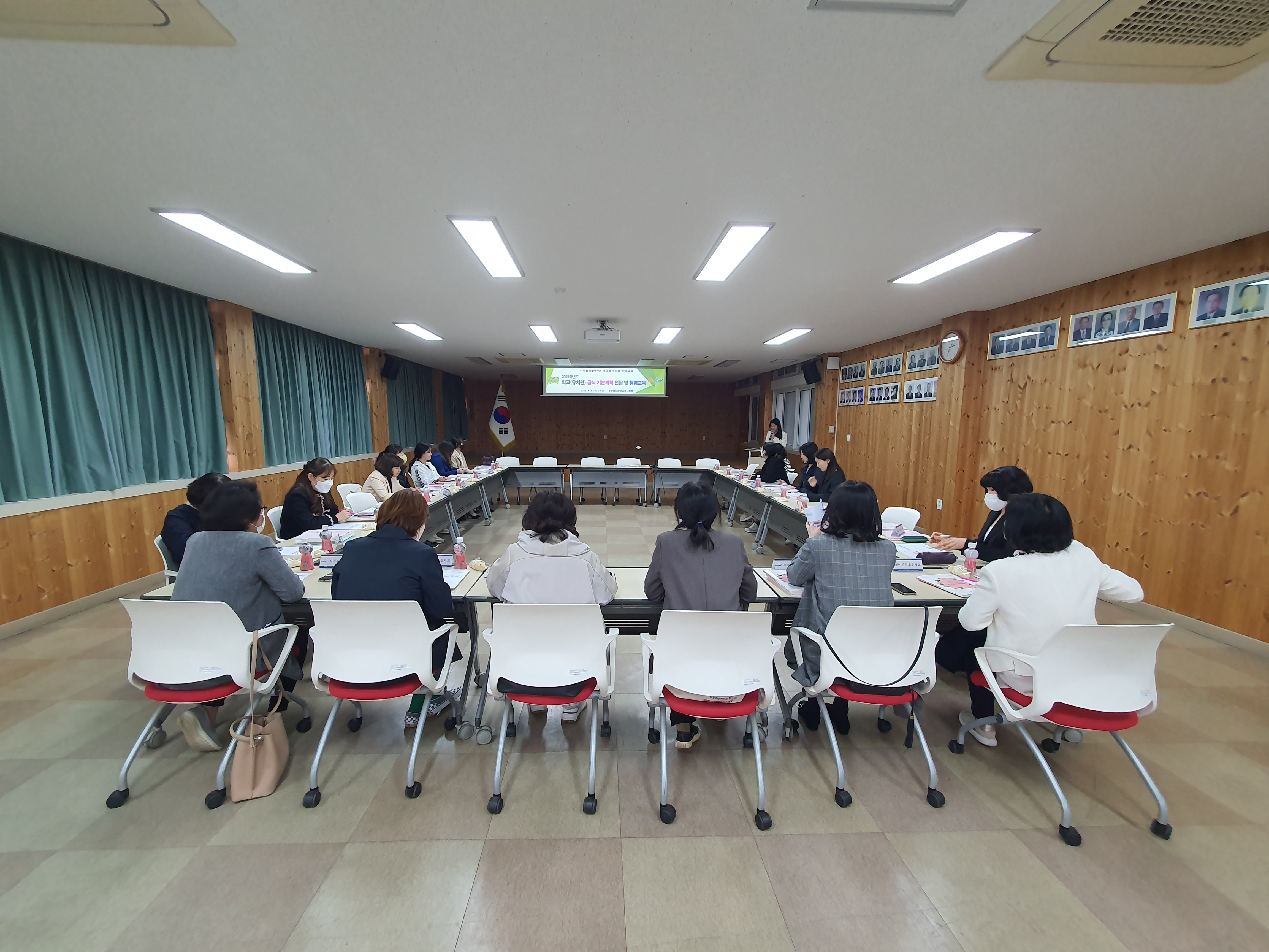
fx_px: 477
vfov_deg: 89.9
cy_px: 476
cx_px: 634
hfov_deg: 106.2
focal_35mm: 13
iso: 200
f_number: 2.2
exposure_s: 1/60
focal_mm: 1.8
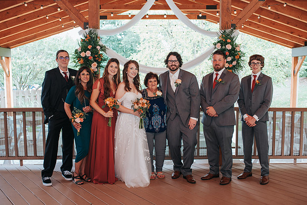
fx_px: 334
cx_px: 153
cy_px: 103
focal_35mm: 39
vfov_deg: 34.1
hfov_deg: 49.4
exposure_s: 1/200
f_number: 3.2
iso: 450
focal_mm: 35
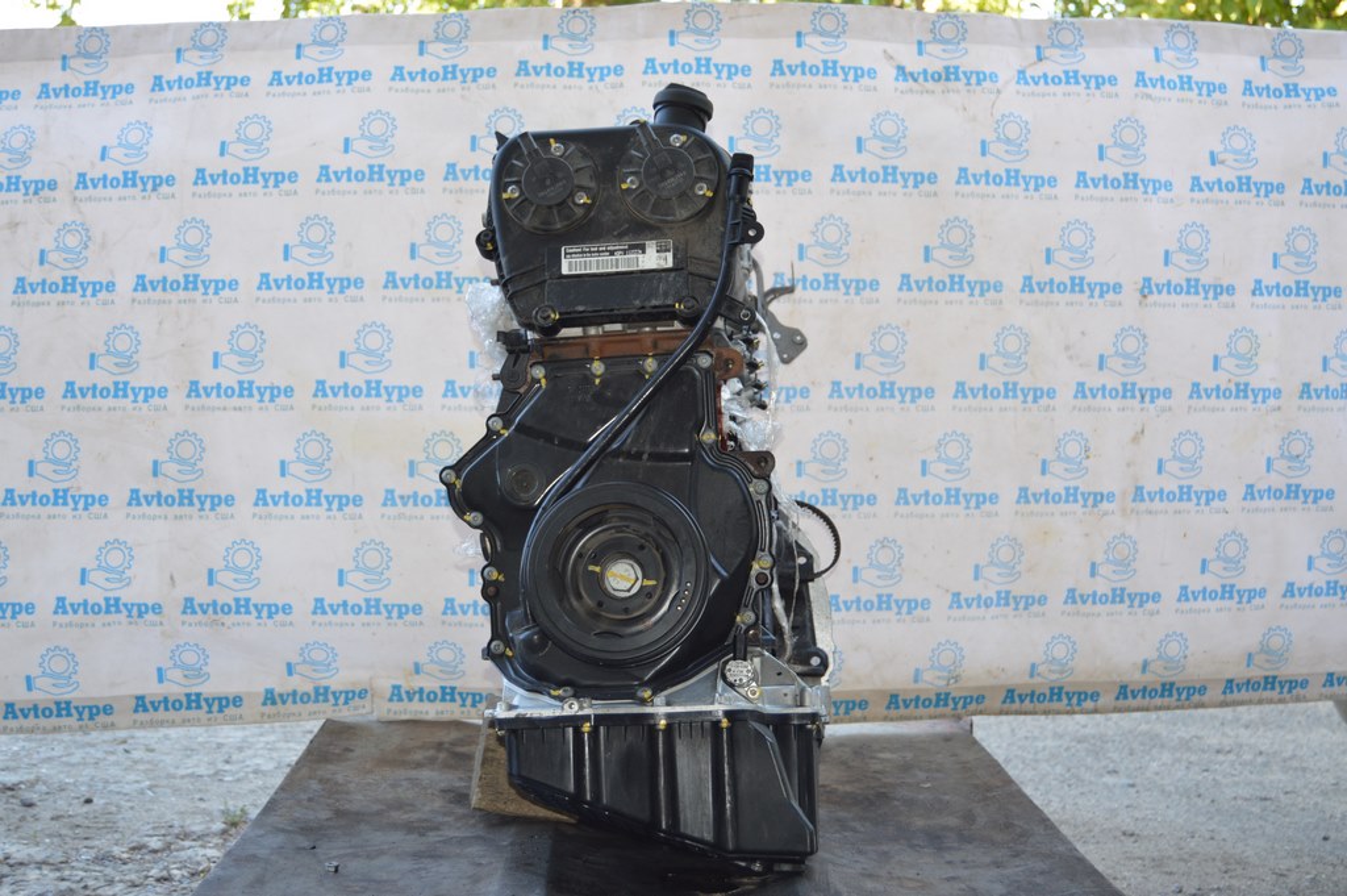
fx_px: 1682
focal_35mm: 45
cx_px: 674
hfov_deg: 43.6
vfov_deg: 29.8
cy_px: 448
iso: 400
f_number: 4.2
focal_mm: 30
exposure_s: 1/125
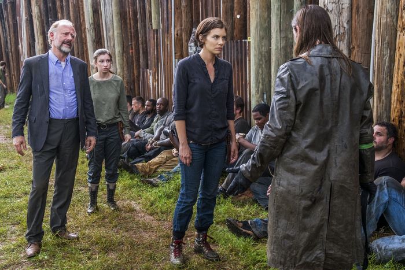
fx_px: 405
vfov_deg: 36.9
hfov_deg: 53.1
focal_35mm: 36
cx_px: 202
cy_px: 135
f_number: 3.2
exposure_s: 1/125
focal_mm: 24.3
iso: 500
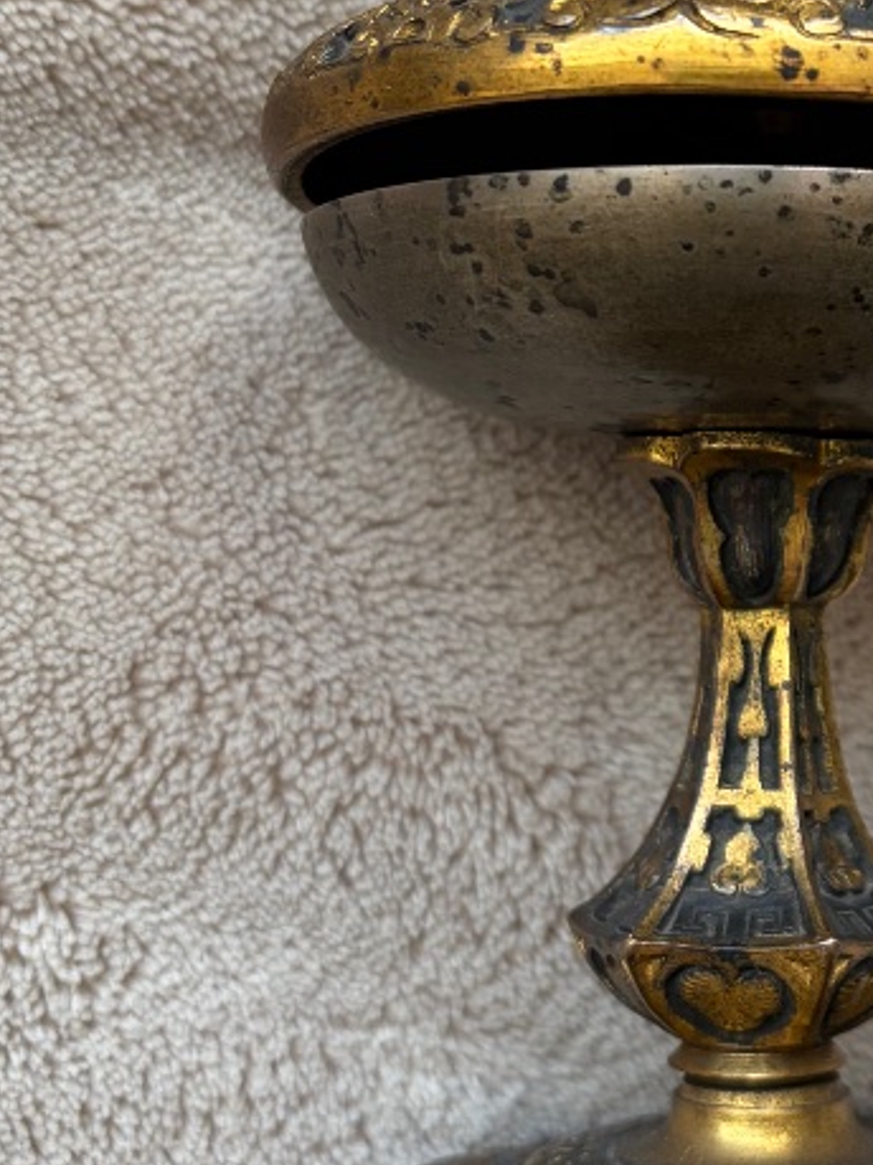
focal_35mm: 68
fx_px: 2288
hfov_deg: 20.6
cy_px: 340
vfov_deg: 28.3
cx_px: 957
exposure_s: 1/81
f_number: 1.6
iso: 125
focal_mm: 5.96
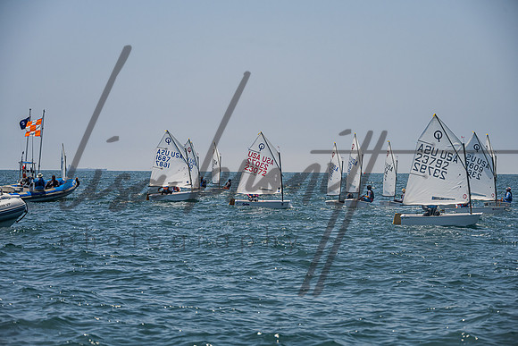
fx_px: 1515
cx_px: 259
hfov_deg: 19.4
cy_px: 173
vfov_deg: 13.0
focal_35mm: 105
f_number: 6.3
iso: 250
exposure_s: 1/2500
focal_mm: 105
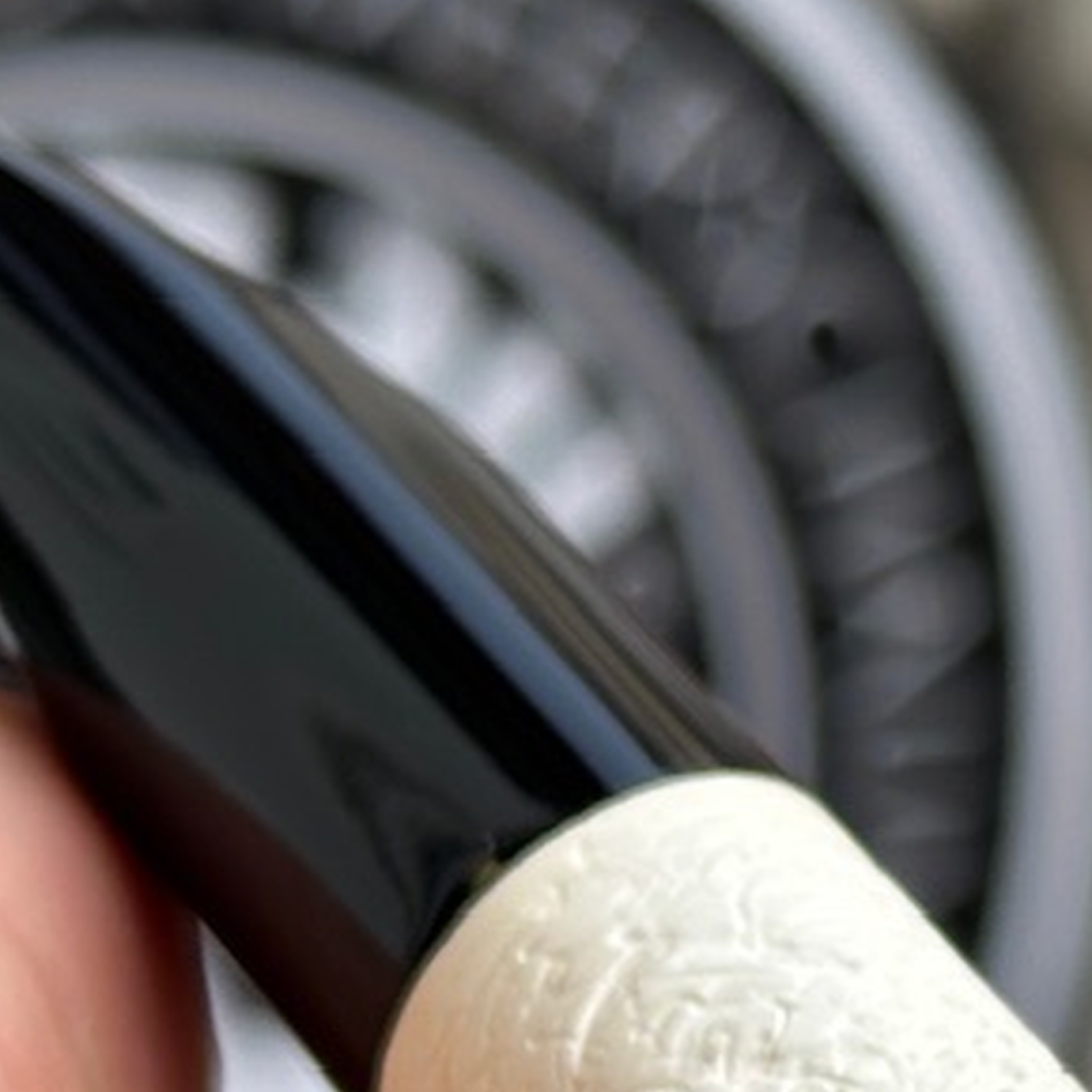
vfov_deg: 9.3
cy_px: 1054
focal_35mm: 188
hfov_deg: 9.2
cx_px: 1368
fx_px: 6710
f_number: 1.78
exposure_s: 1/527
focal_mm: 6.86
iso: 64
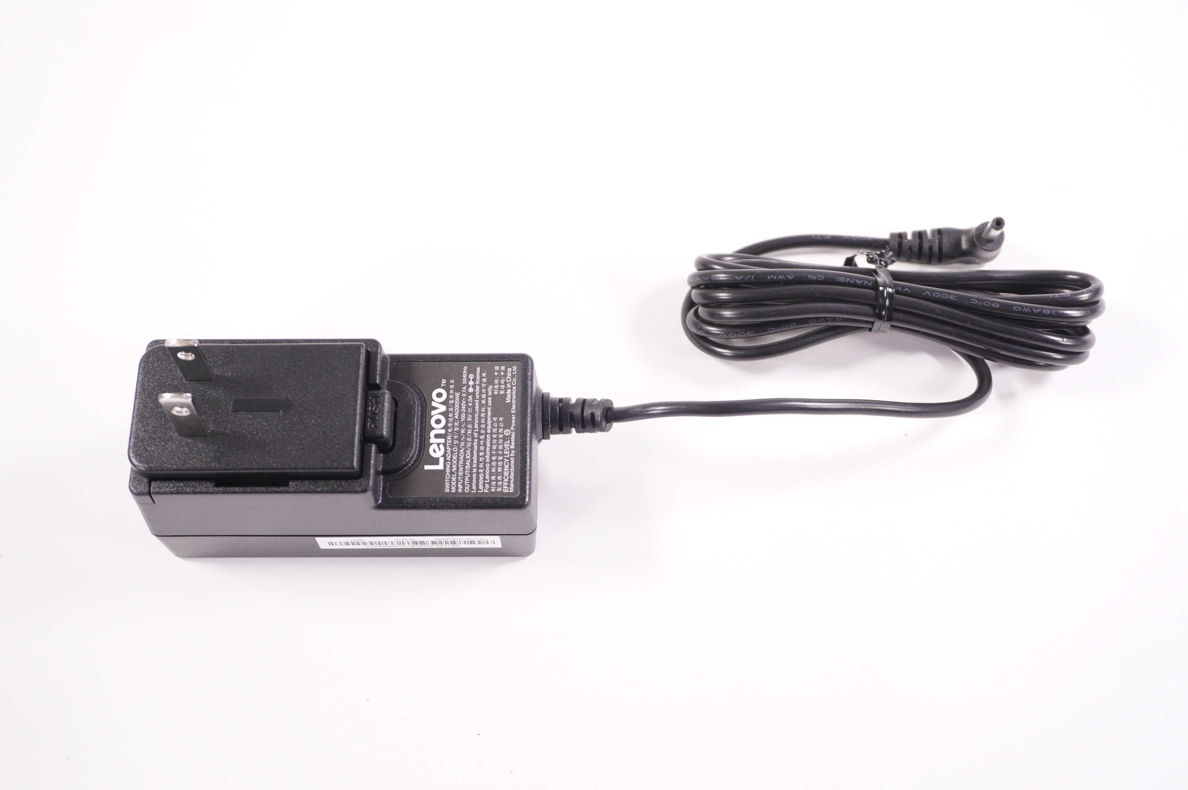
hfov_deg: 43.6
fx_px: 1484
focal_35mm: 45
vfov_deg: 29.8
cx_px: 594
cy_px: 395
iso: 800
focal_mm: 30
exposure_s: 1/250
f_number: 5.6
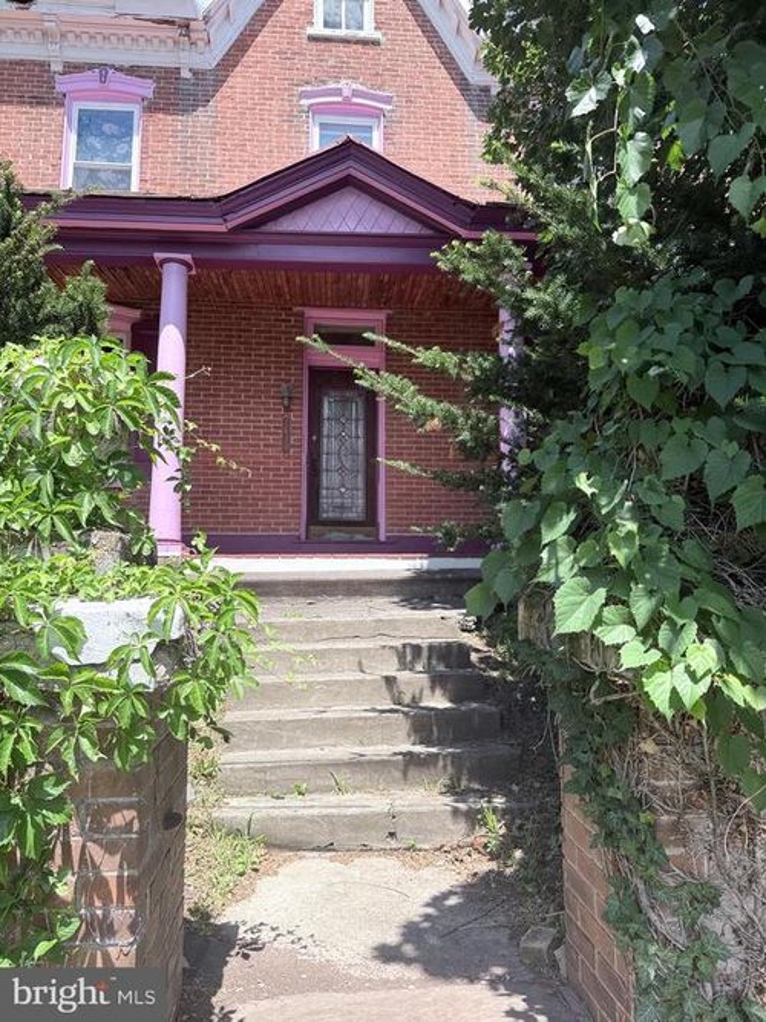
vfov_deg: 71.6
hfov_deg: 56.8
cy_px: 511
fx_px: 708
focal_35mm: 24
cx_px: 383
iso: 80
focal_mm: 6.76
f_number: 1.78
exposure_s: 1/1689
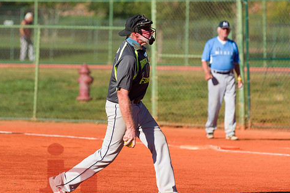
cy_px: 111
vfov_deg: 3.8
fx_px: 2883
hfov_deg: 5.8
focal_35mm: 358
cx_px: 134
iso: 320
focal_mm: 280
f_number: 5.6
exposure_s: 1/1000
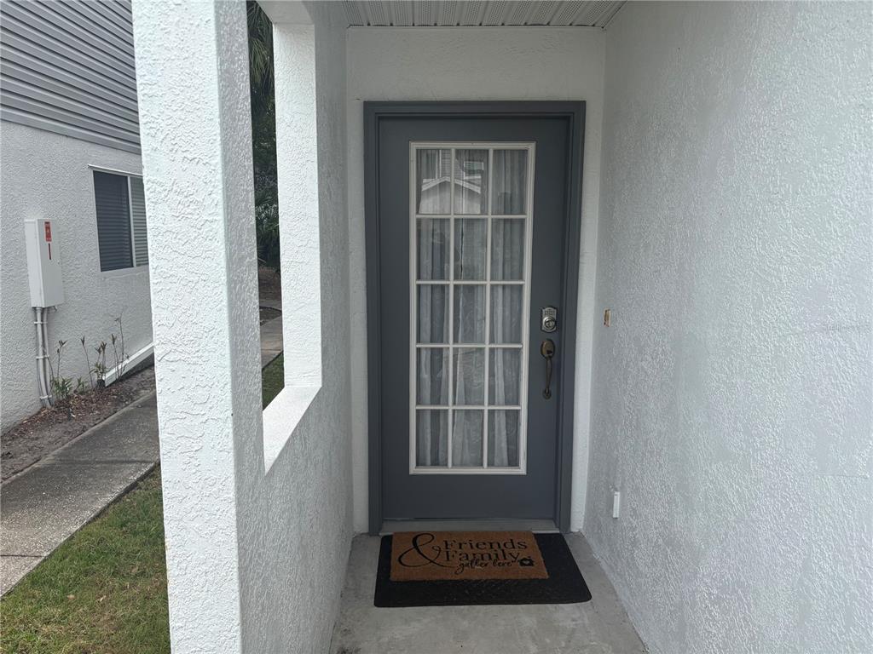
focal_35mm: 26
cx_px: 436
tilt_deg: -8.6
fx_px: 656
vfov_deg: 53.1
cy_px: 327
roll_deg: +0.1
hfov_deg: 67.3
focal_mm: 5.96
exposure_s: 1/1032
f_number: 1.6
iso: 50
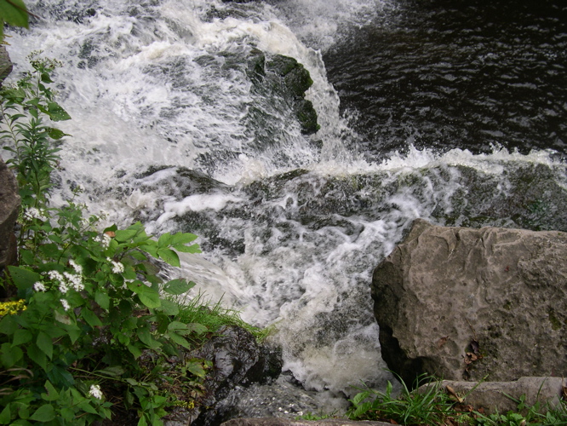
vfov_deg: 37.7
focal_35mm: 38
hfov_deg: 49.0
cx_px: 284
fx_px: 623
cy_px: 213
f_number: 2.8
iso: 100
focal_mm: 8
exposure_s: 1/197
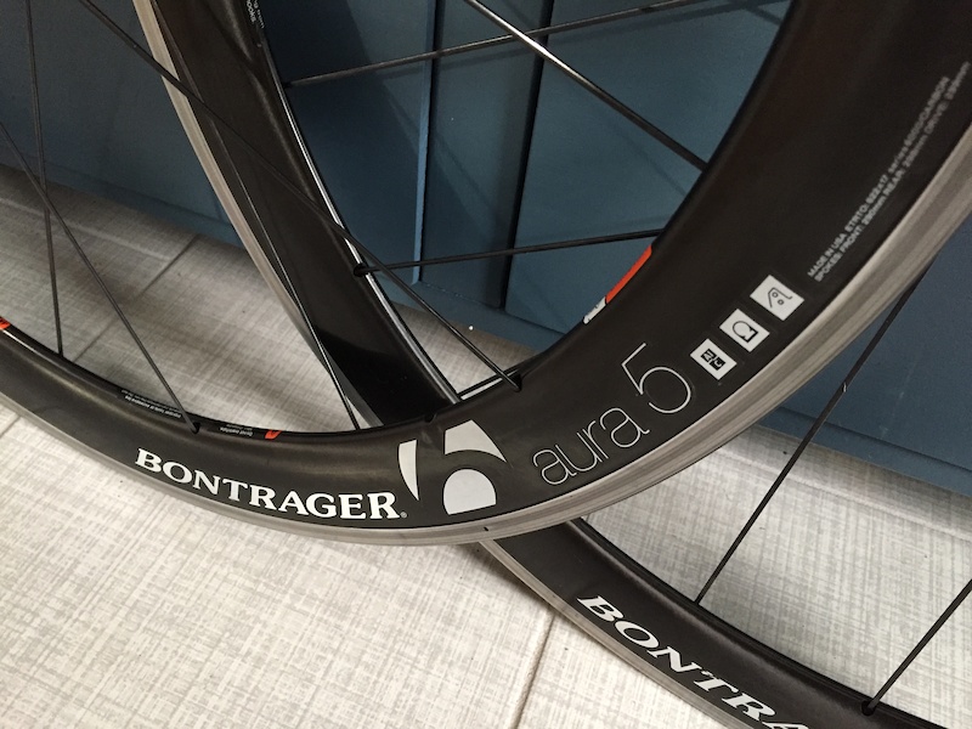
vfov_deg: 48.2
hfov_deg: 61.7
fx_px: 814
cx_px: 486
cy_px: 364
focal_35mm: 29
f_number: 2.2
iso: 250
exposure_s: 1/20
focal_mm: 4.15
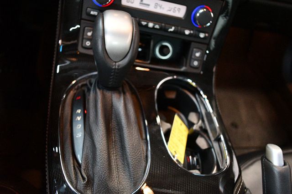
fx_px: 243
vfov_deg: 43.6
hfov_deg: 62.0
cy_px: 97
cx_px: 146
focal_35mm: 30
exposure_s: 1/60
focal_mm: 20
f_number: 3.8
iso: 7200
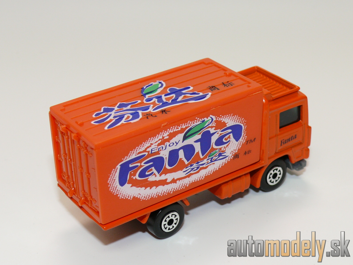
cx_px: 176
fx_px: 755
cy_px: 132
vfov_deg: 19.9
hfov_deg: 26.3
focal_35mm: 74
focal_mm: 11.2
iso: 100
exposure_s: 1/30
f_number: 4
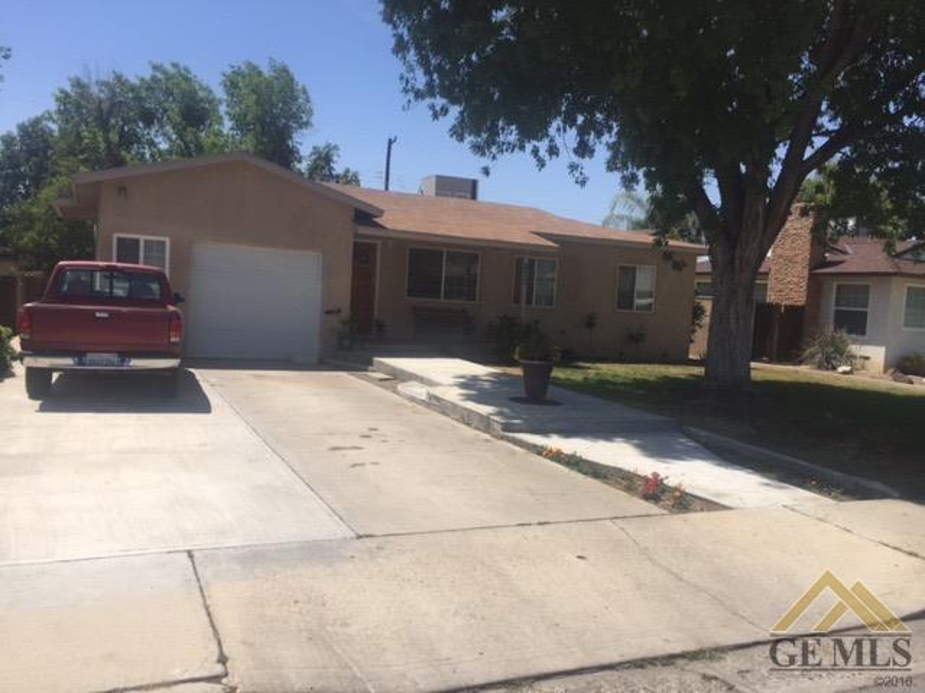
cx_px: 462
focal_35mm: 29
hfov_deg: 61.7
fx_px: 775
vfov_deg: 48.2
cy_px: 346
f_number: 2.2
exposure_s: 1/2198
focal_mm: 4.15
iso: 32
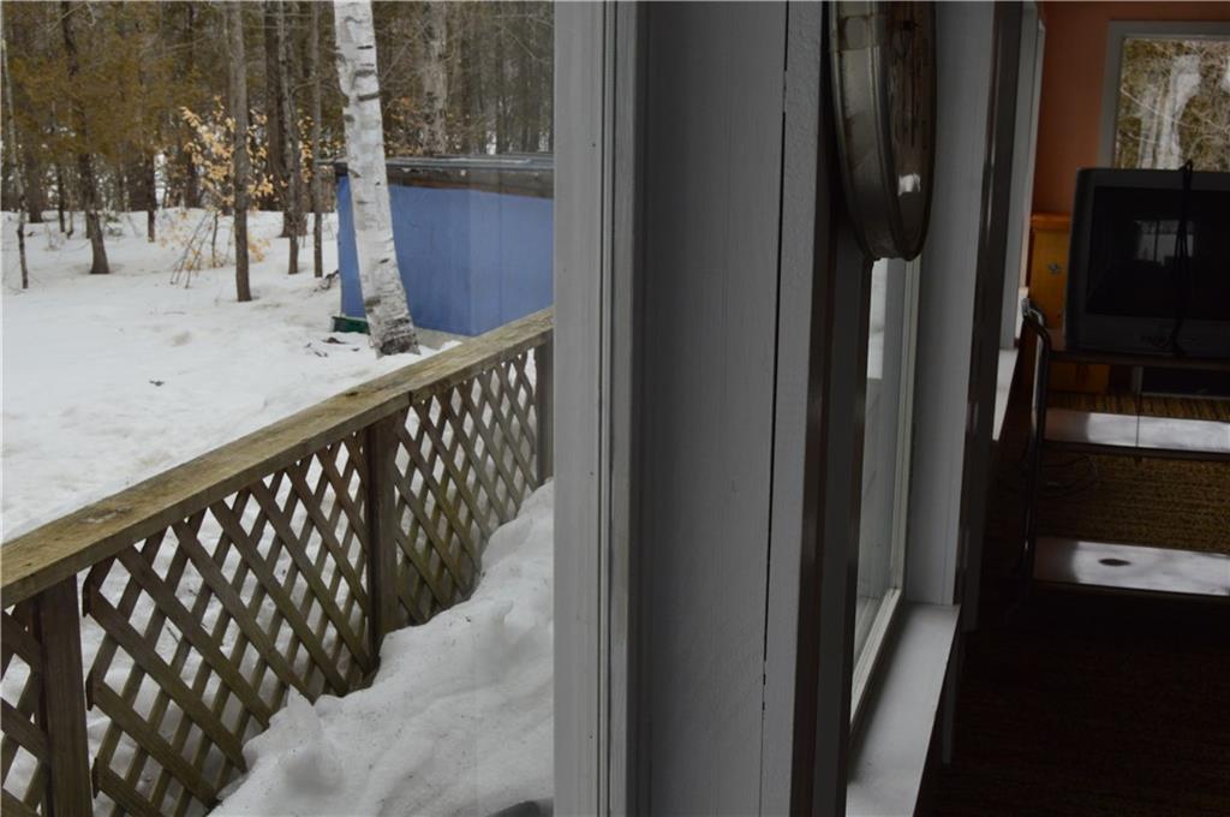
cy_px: 408
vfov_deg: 31.8
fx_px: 1433
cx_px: 615
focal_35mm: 42
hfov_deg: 46.5
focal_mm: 28
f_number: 9
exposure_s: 1/160
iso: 400
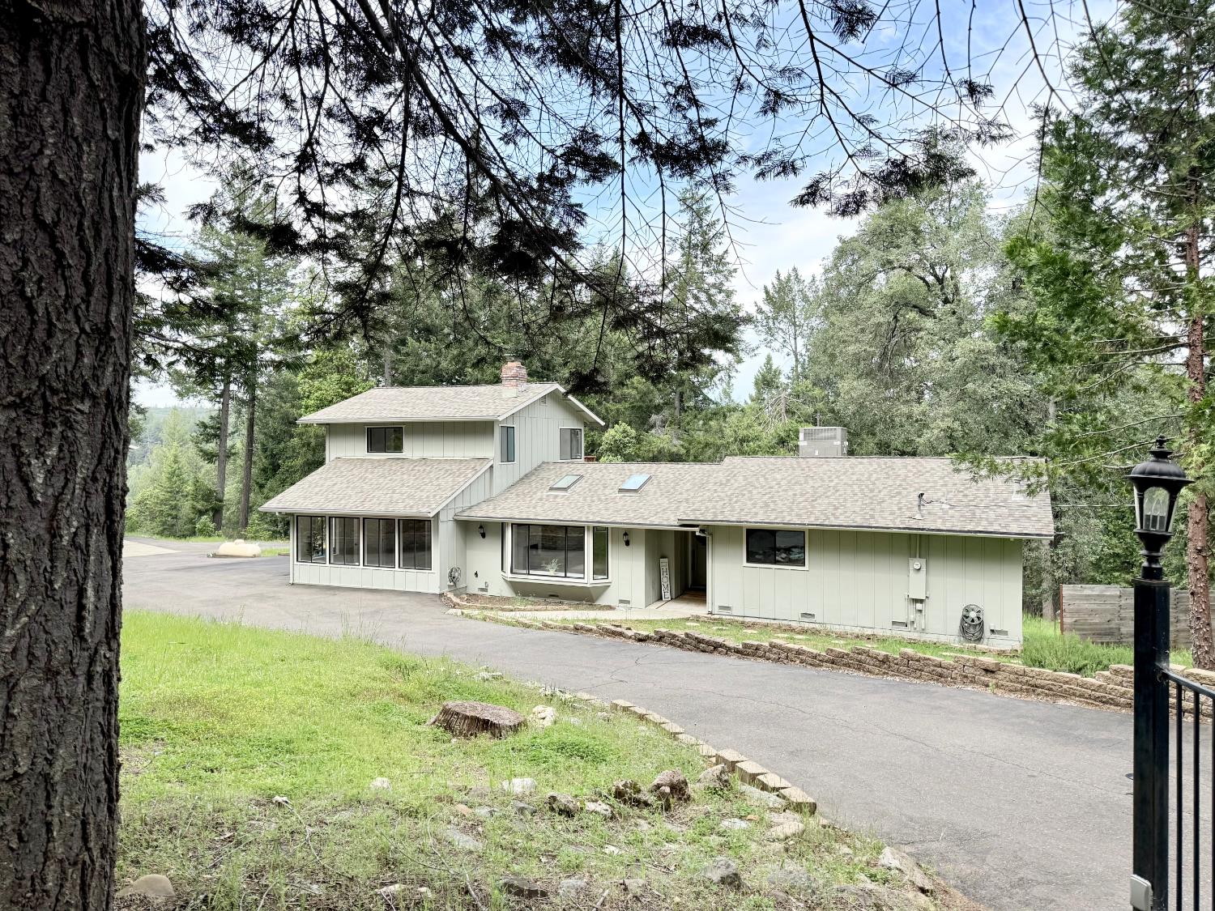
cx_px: 608
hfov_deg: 71.6
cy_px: 456
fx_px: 842
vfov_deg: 56.8
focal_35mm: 24
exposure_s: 1/1812
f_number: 1.78
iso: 100
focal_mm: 6.76
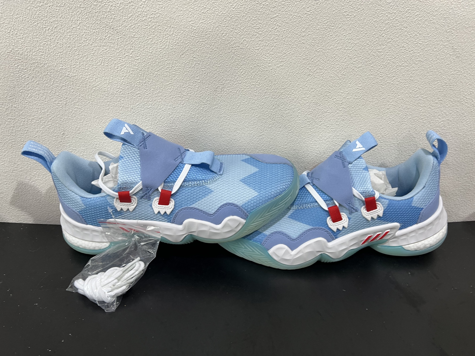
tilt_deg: -33.3
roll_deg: -0.2
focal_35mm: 26
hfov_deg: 67.3
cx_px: 238
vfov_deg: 53.1
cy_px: 178
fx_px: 357
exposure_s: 1/50
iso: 80
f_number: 1.5
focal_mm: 5.7
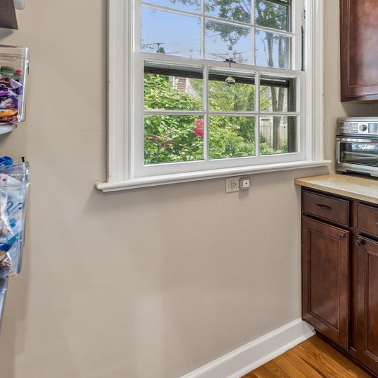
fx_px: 321
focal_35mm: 26
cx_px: 341
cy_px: 148
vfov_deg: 60.3
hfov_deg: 53.3
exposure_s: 1/5
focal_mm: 16
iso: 250
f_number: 6.3
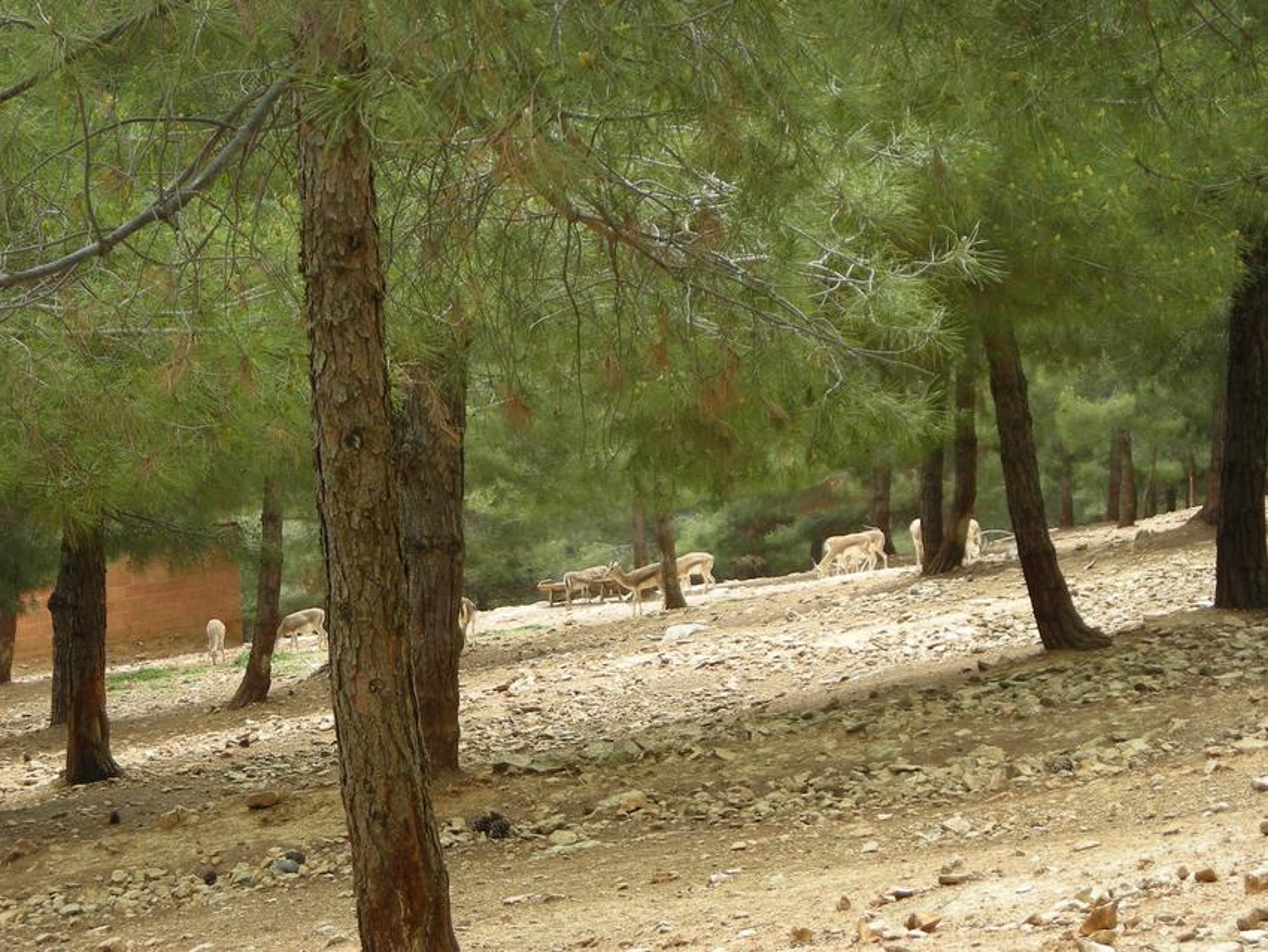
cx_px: 634
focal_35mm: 116
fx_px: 4250
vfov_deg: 12.8
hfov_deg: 17.0
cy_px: 476
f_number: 5.3
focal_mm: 19.2
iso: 54
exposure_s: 1/61
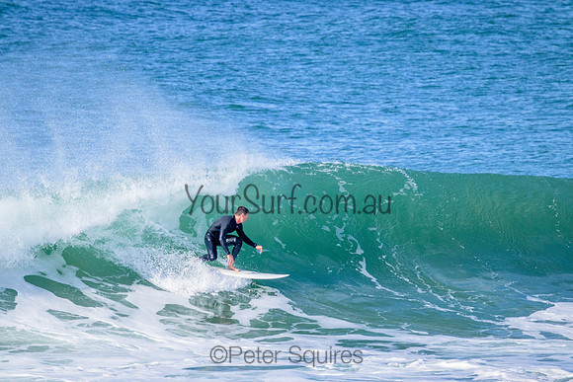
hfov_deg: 2.6
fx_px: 12736
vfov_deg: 1.7
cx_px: 286
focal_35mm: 800
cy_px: 191
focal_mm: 800
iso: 2000
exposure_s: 1/2000
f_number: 11
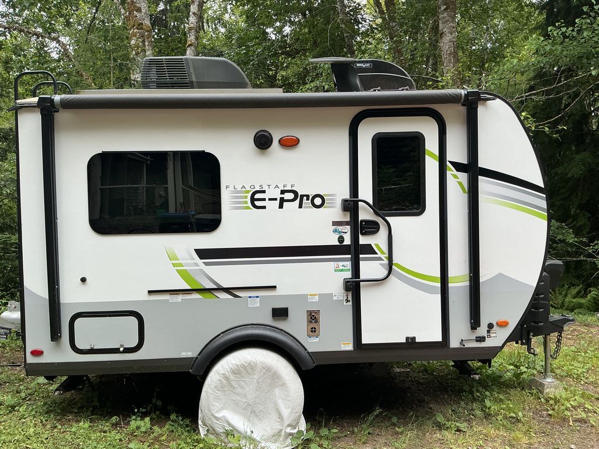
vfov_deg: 48.2
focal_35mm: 29
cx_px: 300
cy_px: 224
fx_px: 502
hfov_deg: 61.7
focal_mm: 3
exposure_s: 1/389
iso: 25
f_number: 1.8
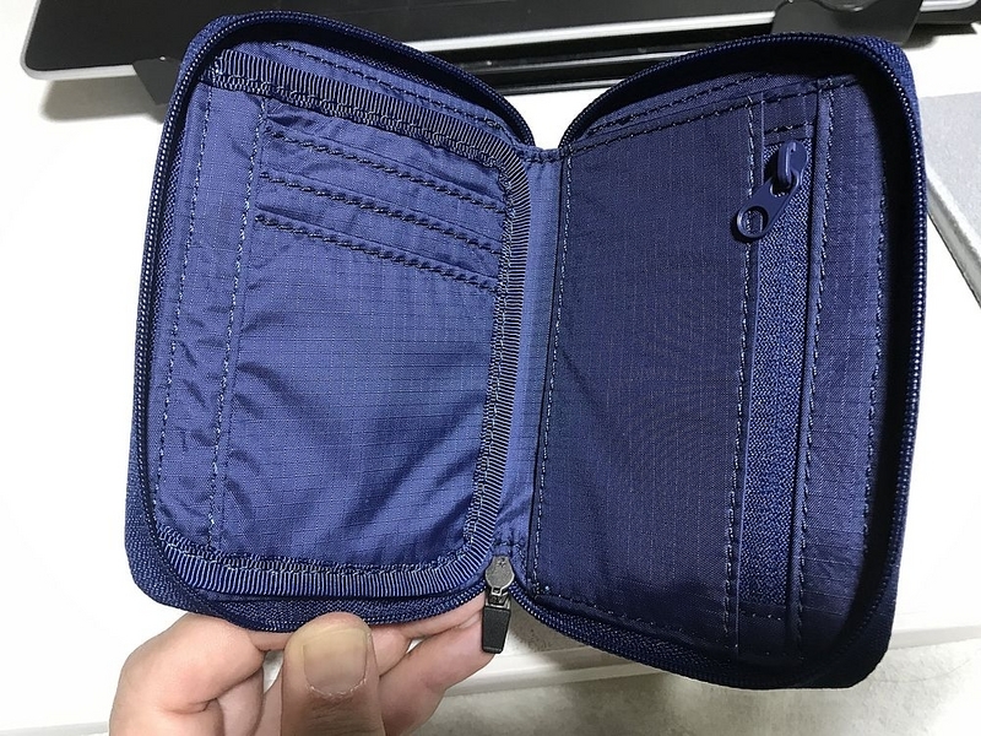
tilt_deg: -53.2
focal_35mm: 28
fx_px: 794
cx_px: 490
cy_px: 368
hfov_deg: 63.4
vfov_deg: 49.7
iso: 50
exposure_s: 1/17
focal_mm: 3.99
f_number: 1.8
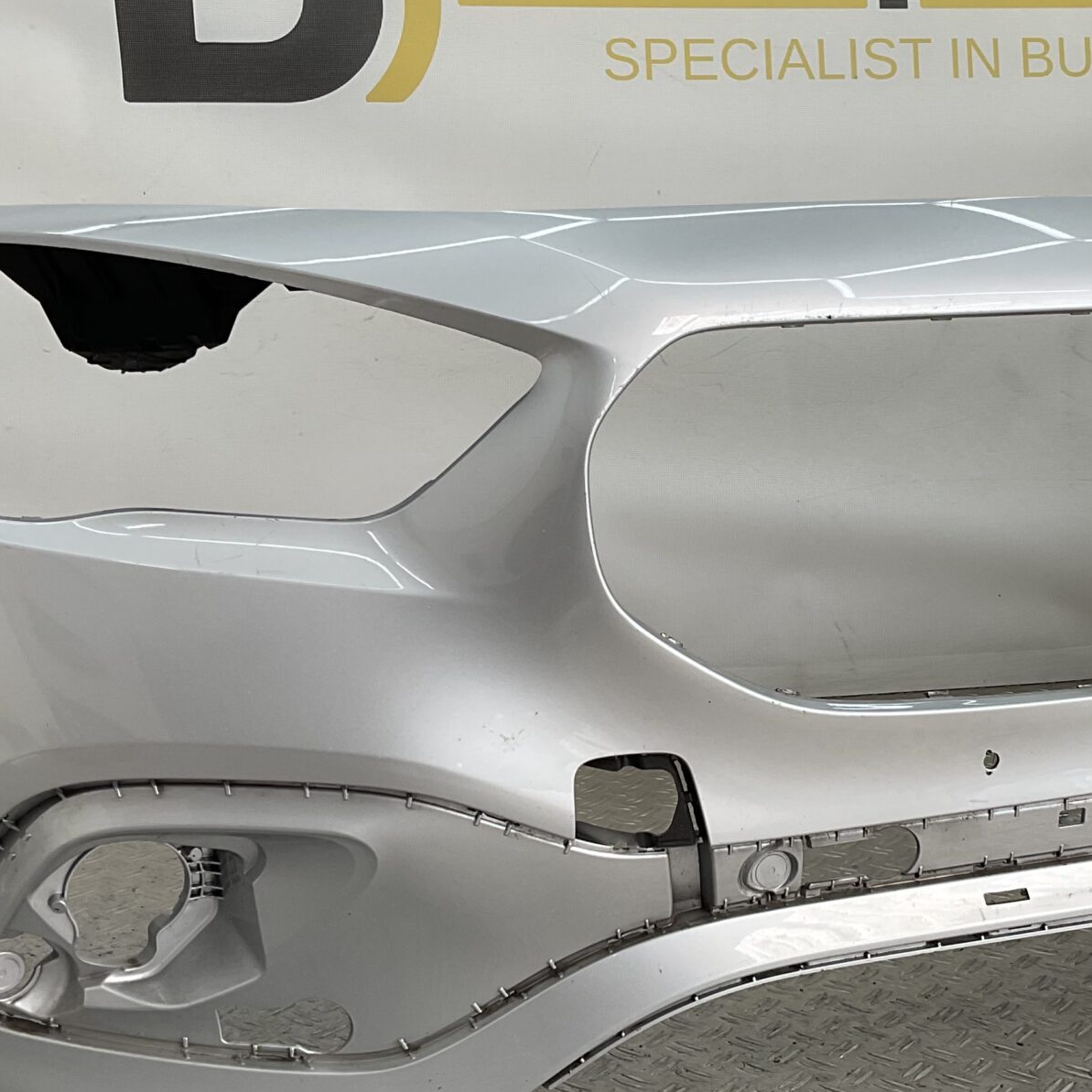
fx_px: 1963
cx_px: 783
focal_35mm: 55
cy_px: 531
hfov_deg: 30.7
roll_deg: -0.5
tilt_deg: -11.8
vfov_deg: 31.1
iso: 16
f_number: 1.8
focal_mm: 3
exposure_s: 1/268
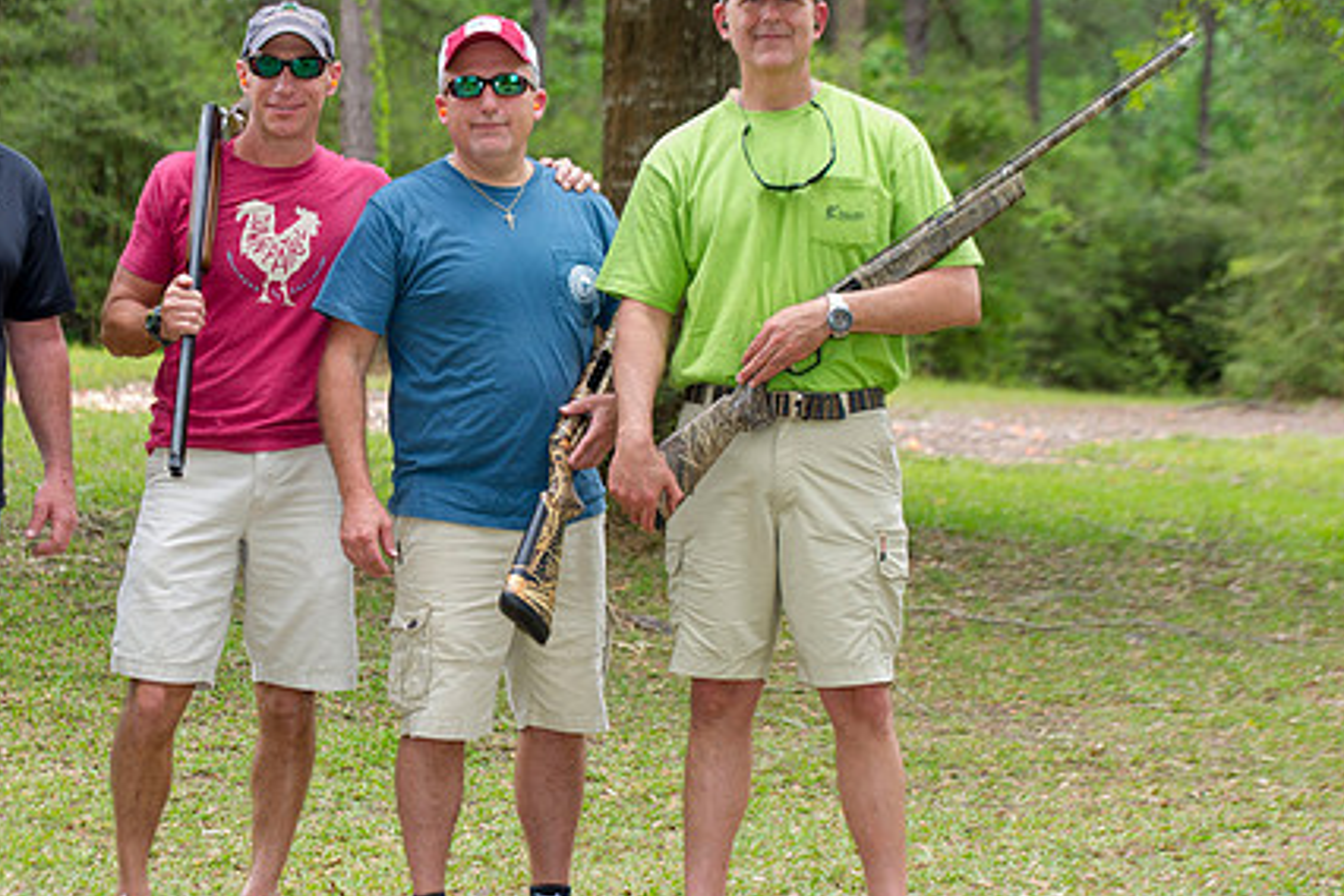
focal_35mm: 102
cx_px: 451
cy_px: 467
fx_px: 3808
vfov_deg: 13.4
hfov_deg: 20.0
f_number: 4.5
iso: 200
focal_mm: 75
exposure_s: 1/80
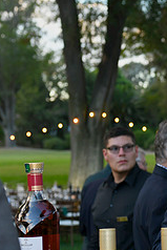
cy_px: 158
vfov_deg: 17.5
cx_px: 247
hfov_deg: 11.3
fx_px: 813
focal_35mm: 117
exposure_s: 1/125
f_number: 4.5
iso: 500
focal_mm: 48
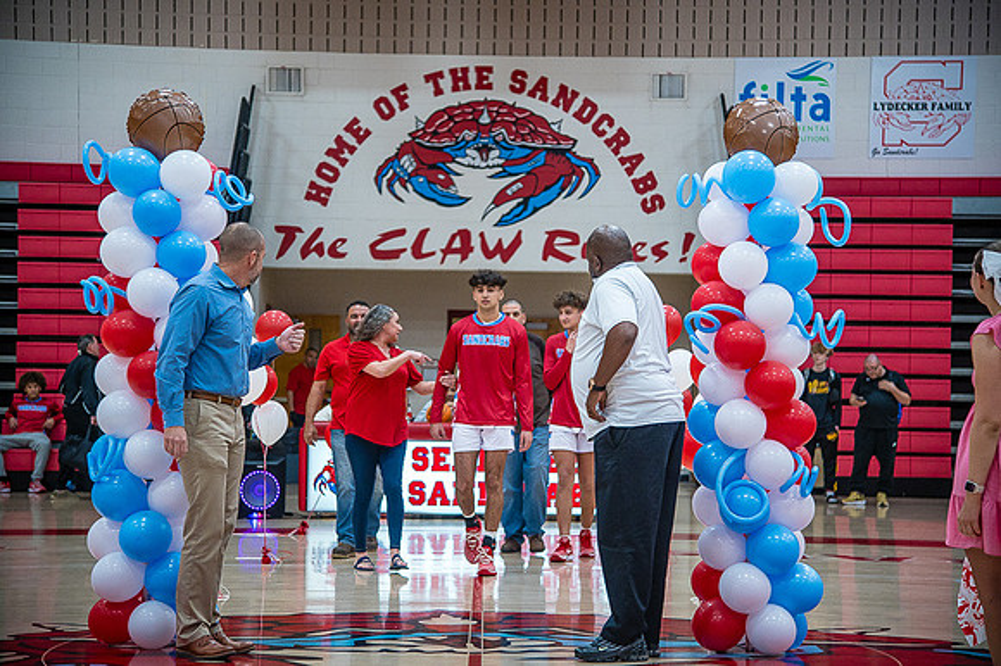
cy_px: 333
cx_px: 500
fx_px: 2279
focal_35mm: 82
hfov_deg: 24.8
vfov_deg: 16.6
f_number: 4
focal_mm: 82
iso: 2000
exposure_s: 1/320
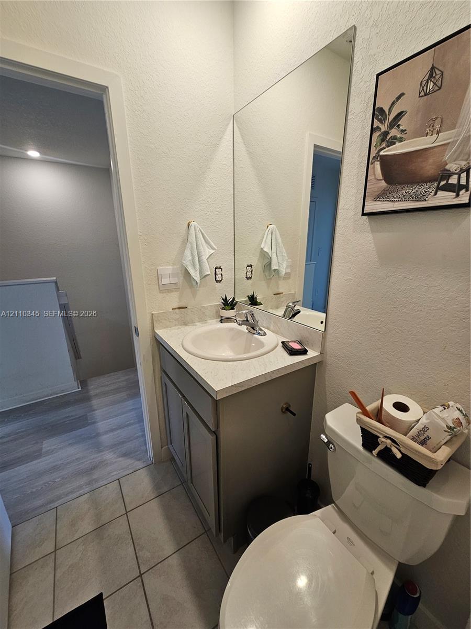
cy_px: 314
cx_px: 236
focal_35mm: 13
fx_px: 236
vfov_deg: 106.2
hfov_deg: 89.9
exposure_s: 1/60
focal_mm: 2.2
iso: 100
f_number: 2.2
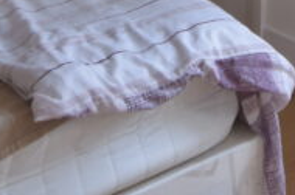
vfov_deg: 9.9
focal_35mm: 114
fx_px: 933
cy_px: -337
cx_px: 186
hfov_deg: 17.9
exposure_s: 1/40
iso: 400
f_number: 4.5
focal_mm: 12
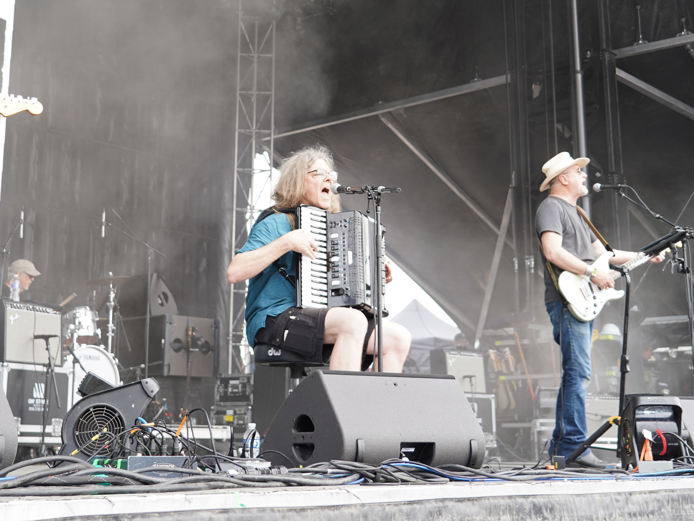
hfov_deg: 31.7
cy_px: 90
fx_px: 1223
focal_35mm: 61
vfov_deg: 23.6
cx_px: 310
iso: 125
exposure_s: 1/60
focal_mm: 32
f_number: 4
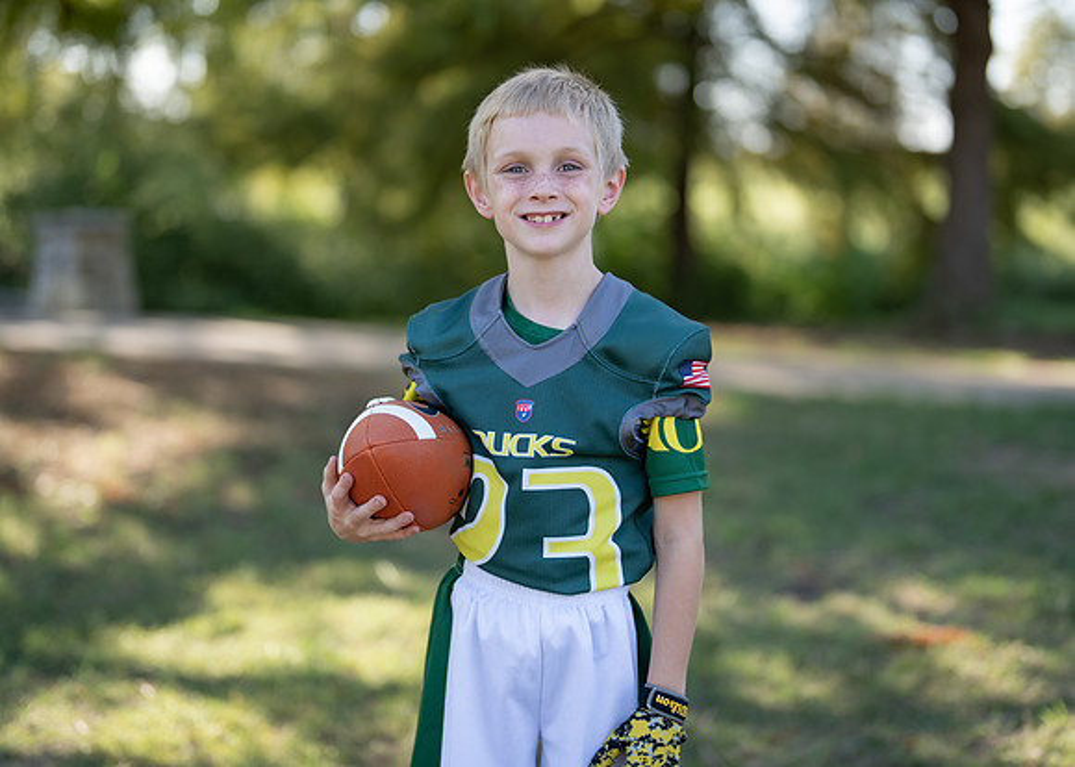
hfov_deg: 32.6
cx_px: 561
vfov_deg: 23.6
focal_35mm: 60
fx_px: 1840
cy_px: 344
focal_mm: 50
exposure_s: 1/1250
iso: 100
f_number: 1.2
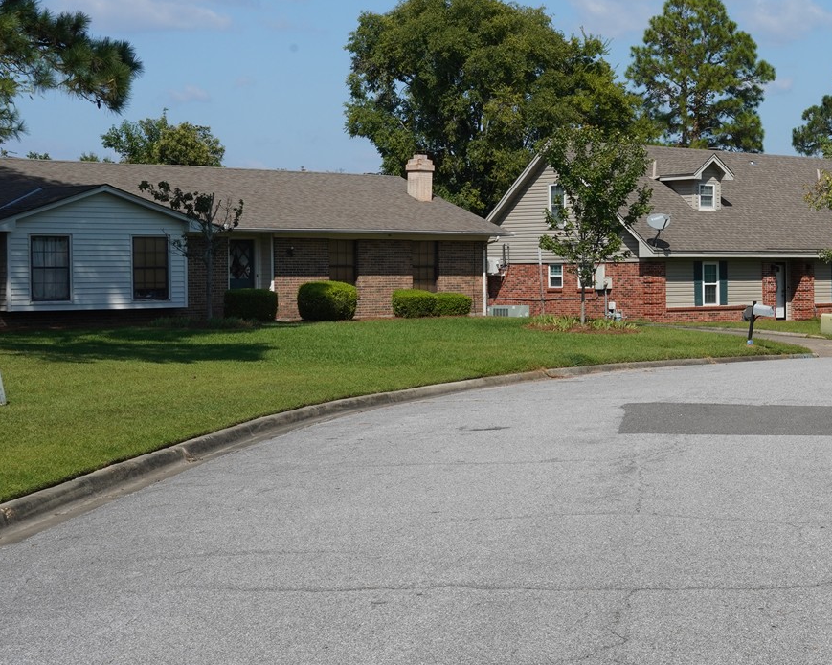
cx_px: 785
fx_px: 1650
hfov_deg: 27.1
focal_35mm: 67
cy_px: 283
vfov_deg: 22.8
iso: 400
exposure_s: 1/100
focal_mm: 31
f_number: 20
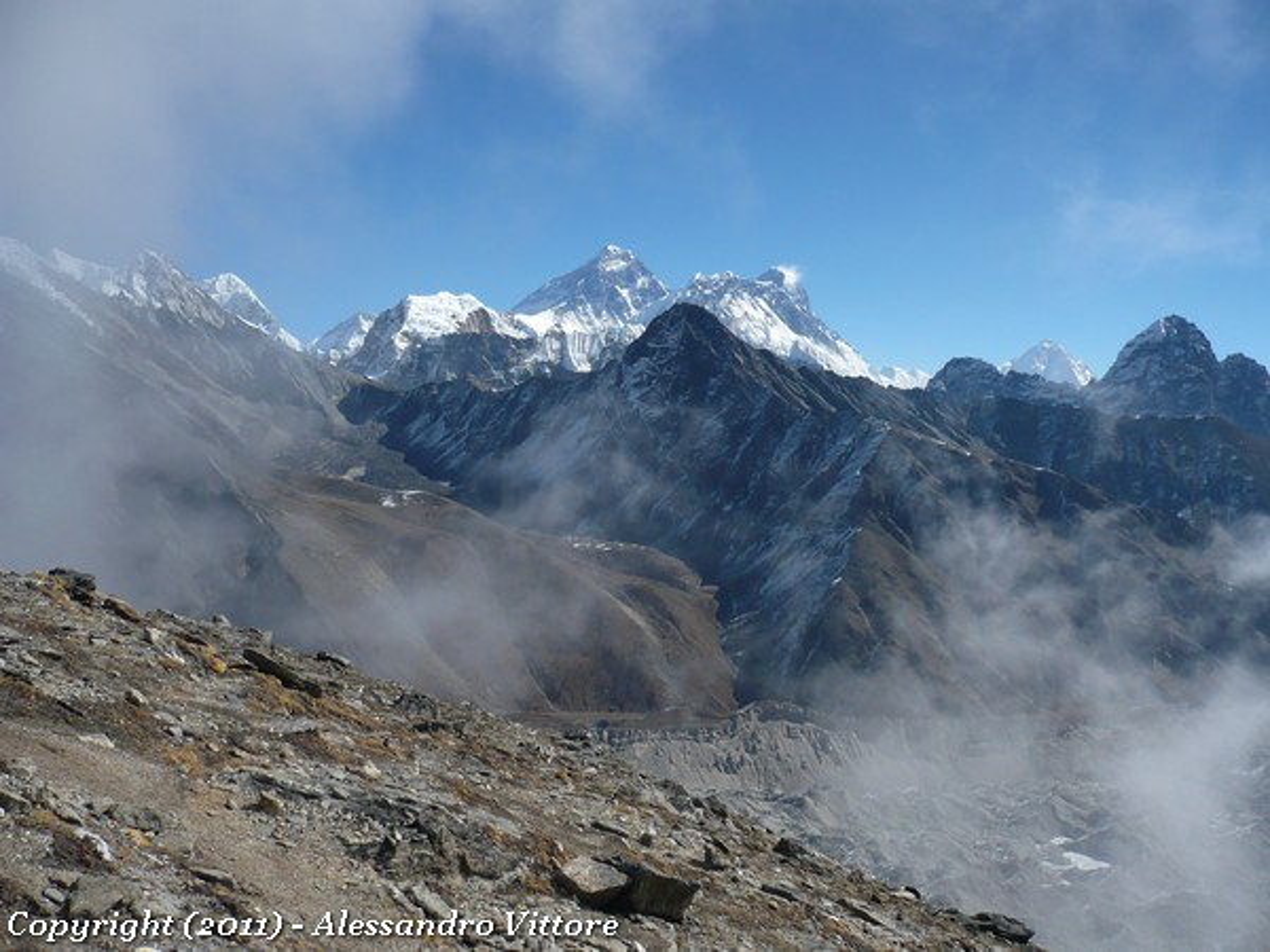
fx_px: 1284
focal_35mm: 35
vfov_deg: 40.7
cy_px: 476
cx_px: 635
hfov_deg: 52.6
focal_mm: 5.8
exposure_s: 1/400
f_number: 8
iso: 100
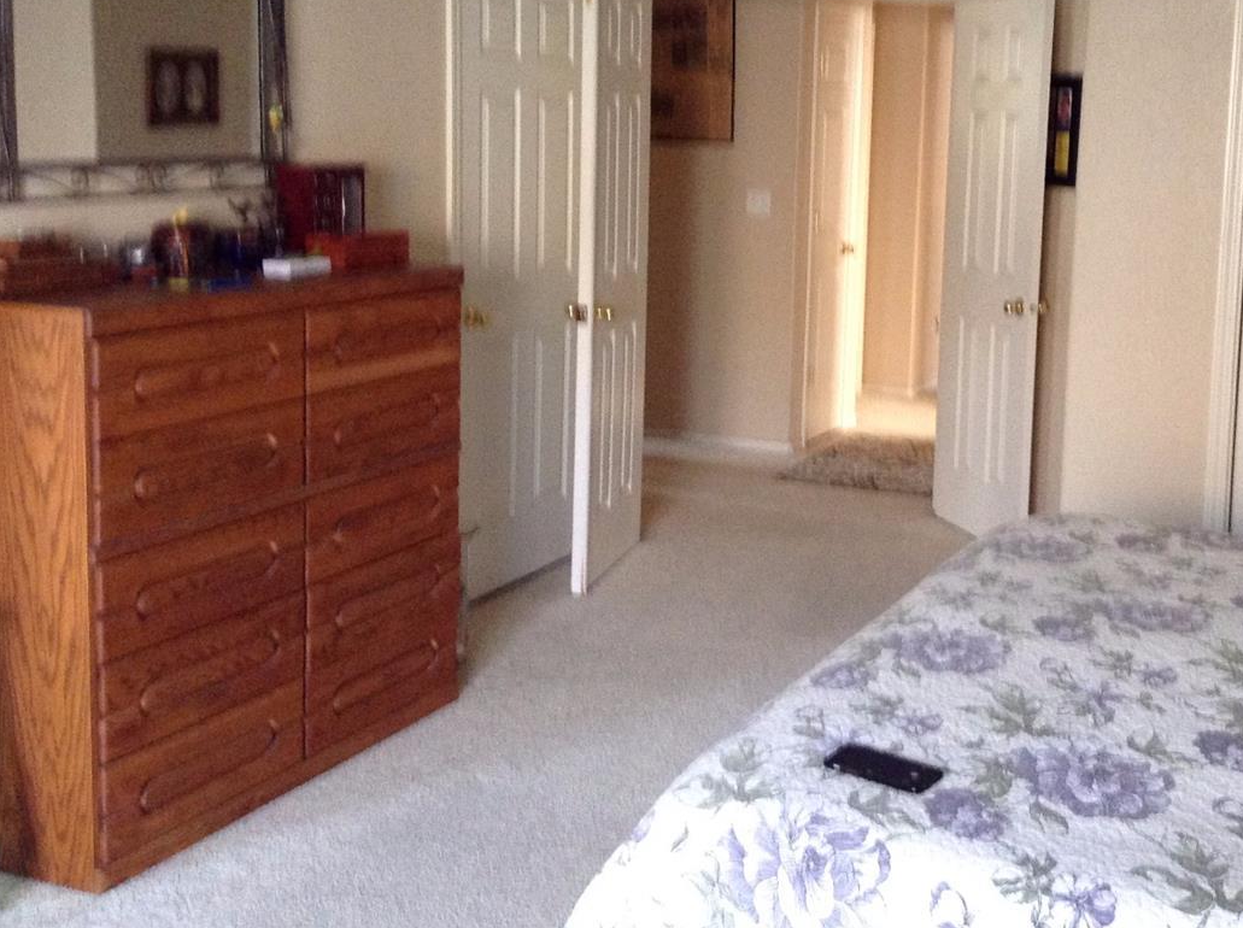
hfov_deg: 39.1
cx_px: 861
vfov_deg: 29.9
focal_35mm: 48
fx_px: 1721
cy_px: 293
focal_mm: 3.3
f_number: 2.4
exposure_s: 1/24
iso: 160
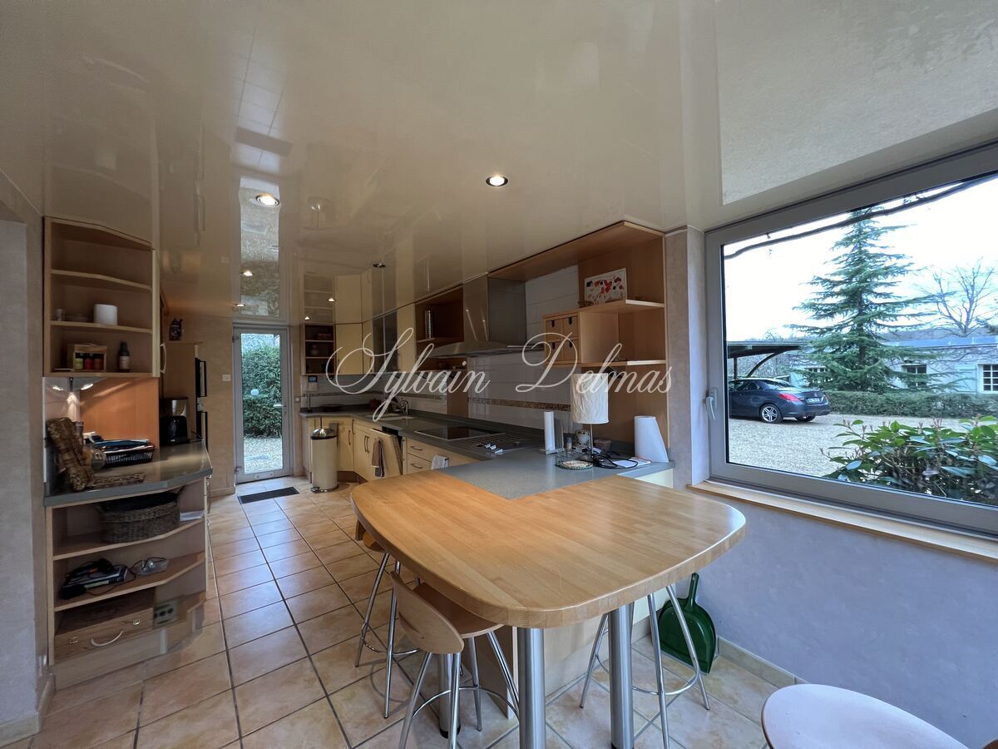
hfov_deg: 106.2
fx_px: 375
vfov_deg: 89.9
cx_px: 499
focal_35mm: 13
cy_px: 374
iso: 160
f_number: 1.8
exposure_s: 1/99
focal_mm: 1.57
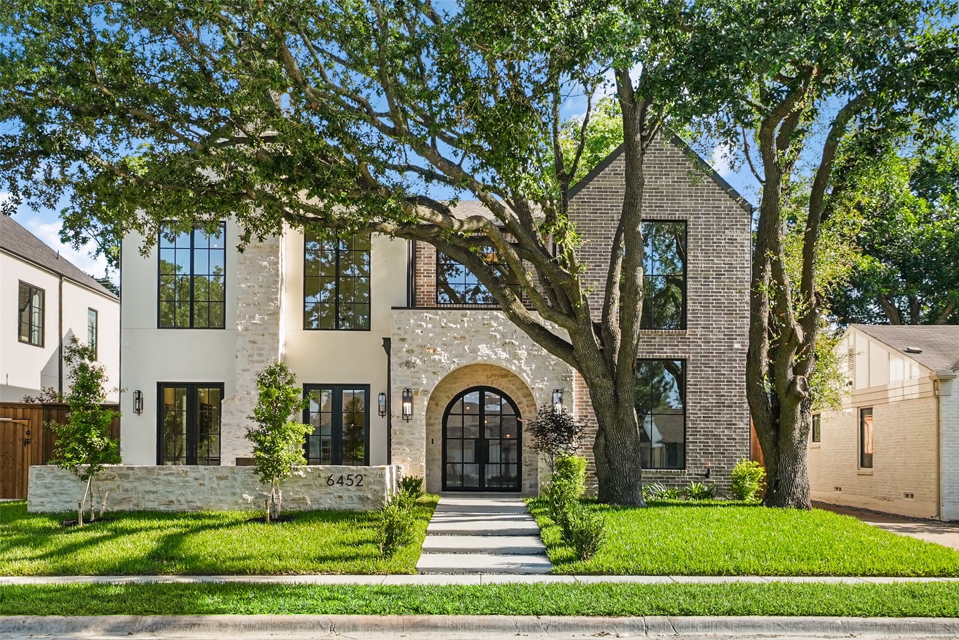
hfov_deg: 53.1
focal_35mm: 36
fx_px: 959
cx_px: 480
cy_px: 320
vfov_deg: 36.9
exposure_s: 1/200
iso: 1600
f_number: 10
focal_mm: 24
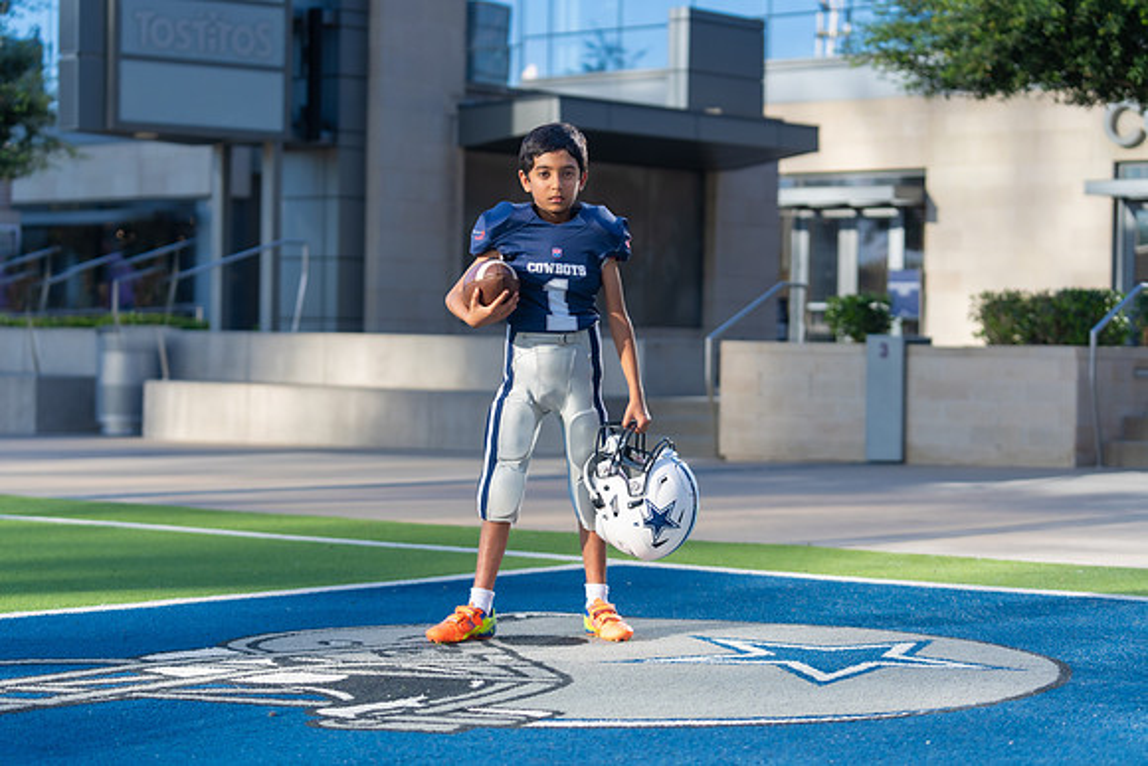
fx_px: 2439
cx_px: 574
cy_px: 383
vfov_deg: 17.9
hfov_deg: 26.5
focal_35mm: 76
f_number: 3.2
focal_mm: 75
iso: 100
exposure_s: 1/500
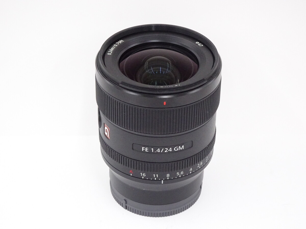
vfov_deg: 17.4
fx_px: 751
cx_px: 153
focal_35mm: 85
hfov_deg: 23.0
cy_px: 114
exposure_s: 1/100
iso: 1000
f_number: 5
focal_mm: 14.54
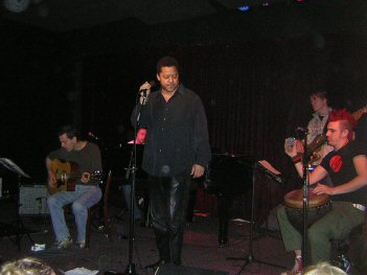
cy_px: 130
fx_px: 435
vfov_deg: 35.1
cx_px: 183
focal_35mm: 41
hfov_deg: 45.8
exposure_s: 1/60.1
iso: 200
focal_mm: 4.7
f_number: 2.6
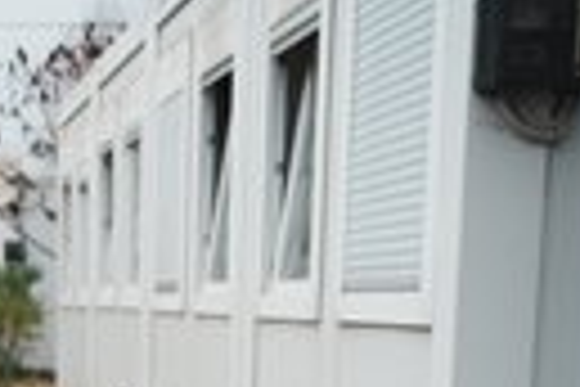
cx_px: -252
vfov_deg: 14.6
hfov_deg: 20.5
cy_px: 580
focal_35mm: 87
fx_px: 1402
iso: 200
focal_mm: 28
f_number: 3.2
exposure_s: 1/2000
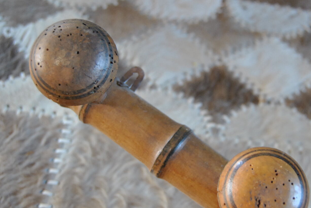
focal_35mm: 57
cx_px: 193
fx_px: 493
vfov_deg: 23.9
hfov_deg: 34.8
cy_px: 106
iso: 720
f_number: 3.8
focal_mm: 24
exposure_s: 1/30
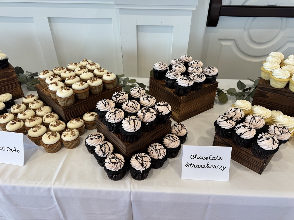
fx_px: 204
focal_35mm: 24
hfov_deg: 71.6
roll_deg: +2.5
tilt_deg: -34.7
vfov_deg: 56.8
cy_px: 110
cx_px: 147
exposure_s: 1/120
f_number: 1.78
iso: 64
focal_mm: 6.76
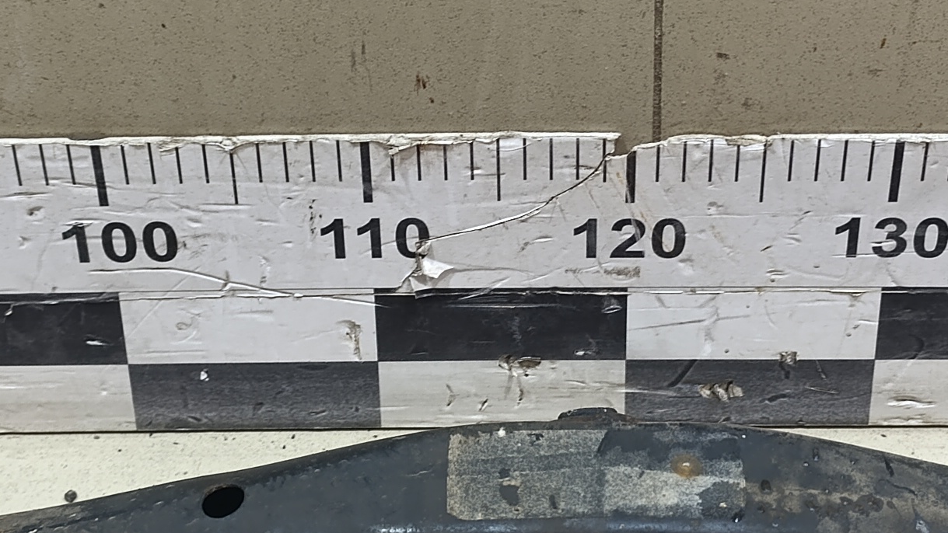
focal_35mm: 84
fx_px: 2112
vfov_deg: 14.3
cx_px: 547
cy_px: 72
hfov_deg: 25.3
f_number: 1.6
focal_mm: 6.14
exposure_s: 1/100
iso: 640
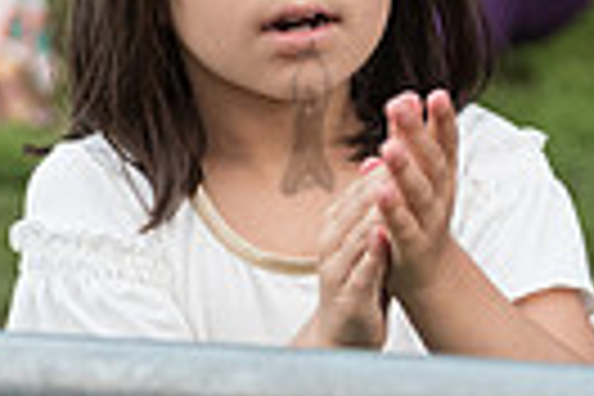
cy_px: 115
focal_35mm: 198
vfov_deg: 6.9
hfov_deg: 10.4
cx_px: 306
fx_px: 3267
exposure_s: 1/400
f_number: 2.8
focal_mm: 45
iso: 4000
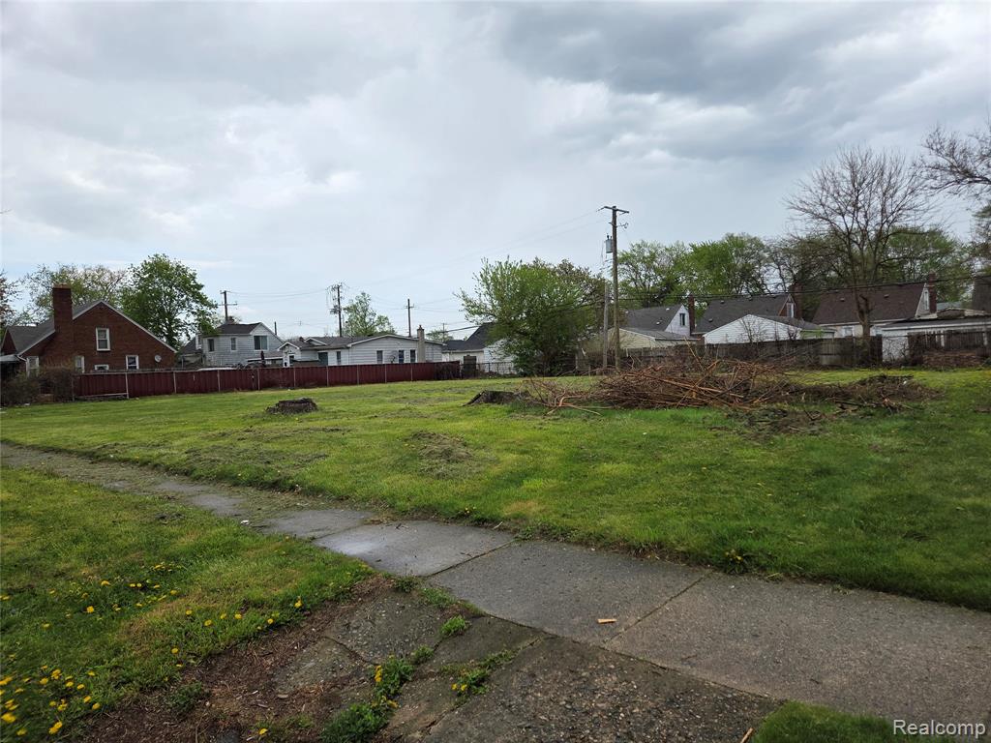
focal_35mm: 23
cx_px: 496
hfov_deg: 73.9
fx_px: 658
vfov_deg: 58.9
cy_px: 372
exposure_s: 1/2579
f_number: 1.8
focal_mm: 5.4
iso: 80
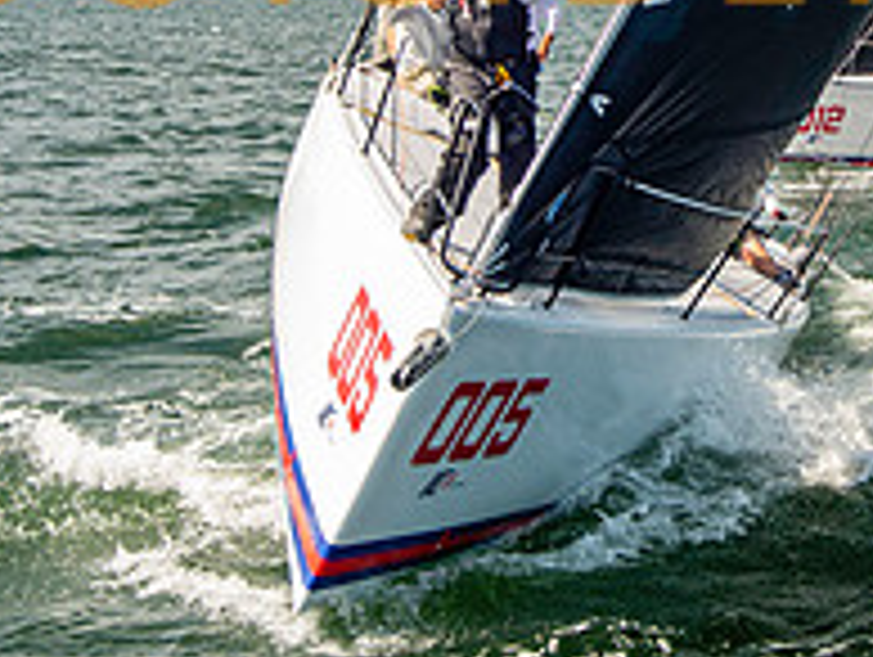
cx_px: 712
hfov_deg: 21.0
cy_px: 47
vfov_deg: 15.9
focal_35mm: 92
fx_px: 2323
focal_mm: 25
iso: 320
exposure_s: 1/1250
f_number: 5
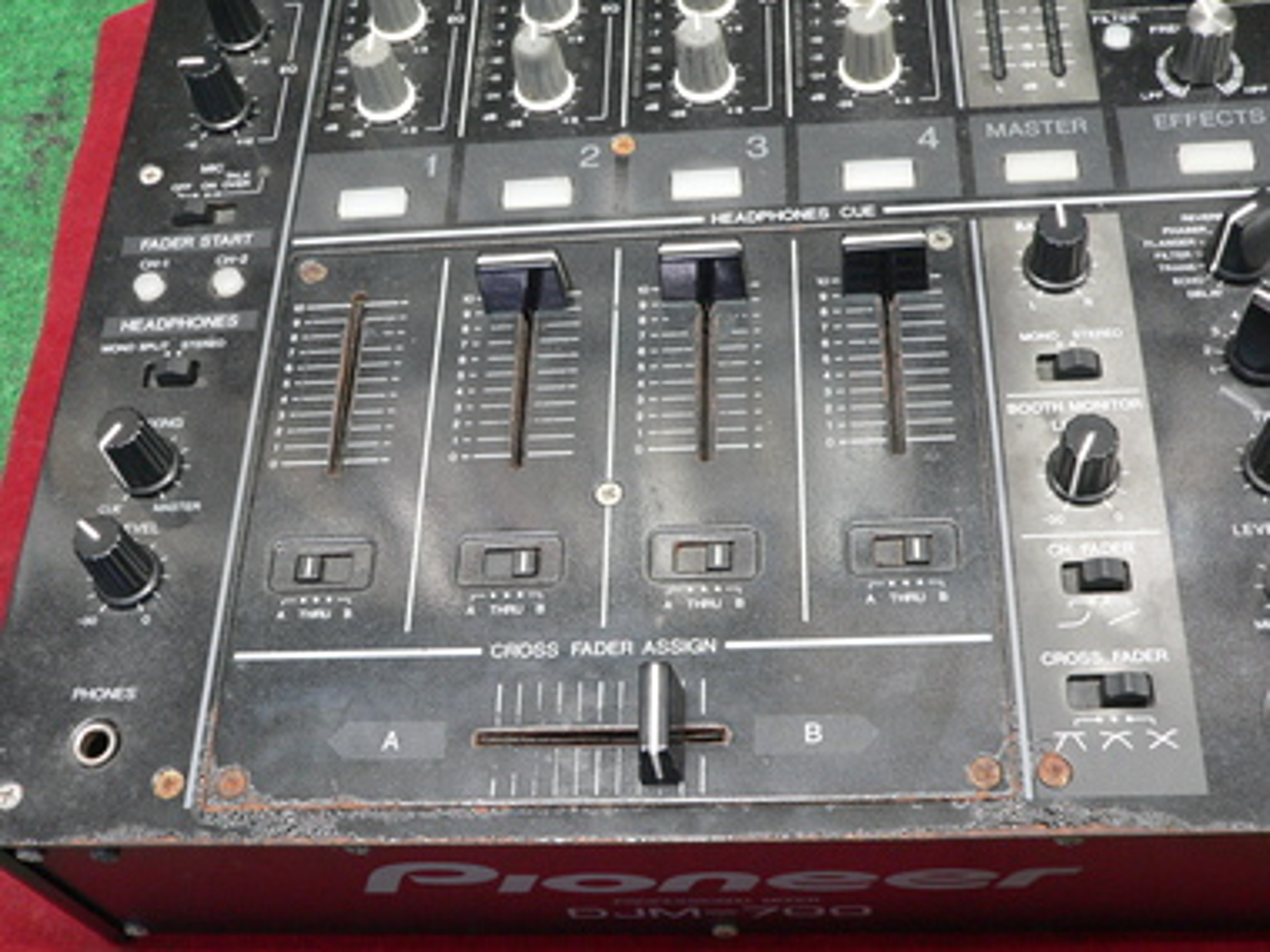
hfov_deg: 42.9
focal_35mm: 44
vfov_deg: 32.9
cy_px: 476
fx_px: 1614
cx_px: 635
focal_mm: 7.3
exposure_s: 1/8
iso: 200
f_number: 2.8
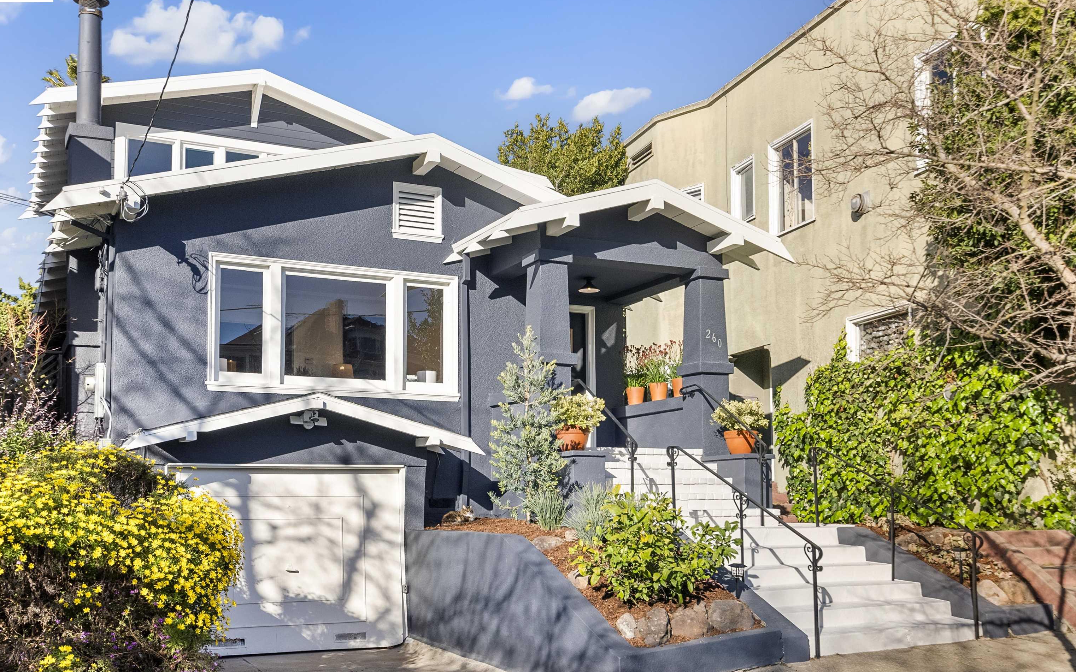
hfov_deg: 54.0
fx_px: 1056
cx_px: 540
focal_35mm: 36
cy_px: 346
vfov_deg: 35.3
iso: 640
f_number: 8
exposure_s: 1/500
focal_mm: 35
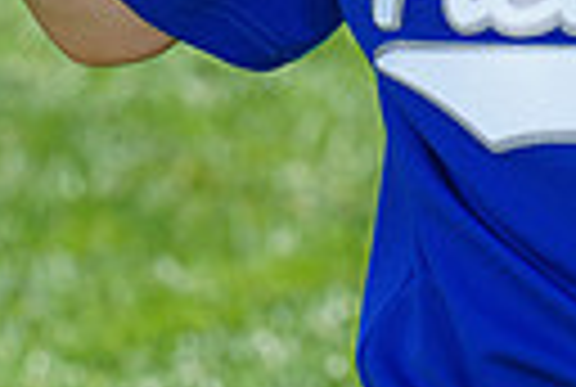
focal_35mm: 781
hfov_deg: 2.6
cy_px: -434
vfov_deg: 1.8
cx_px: 634
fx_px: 12525
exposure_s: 1/200
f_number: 9
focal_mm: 173
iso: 160
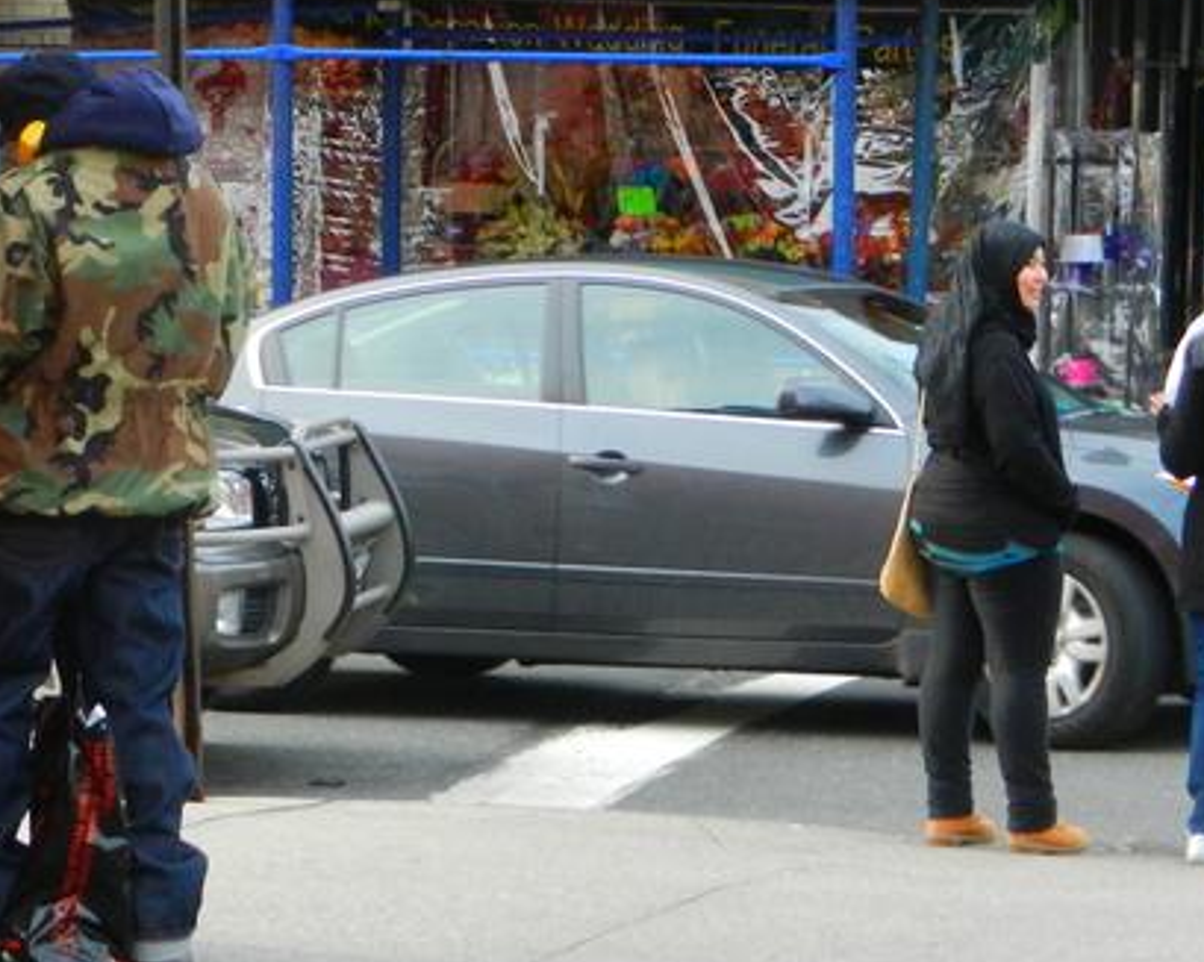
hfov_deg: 11.1
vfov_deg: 9.0
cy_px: 309
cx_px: 56
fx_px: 6128
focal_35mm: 172
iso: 640
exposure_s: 1/250
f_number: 4.9
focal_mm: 16.3
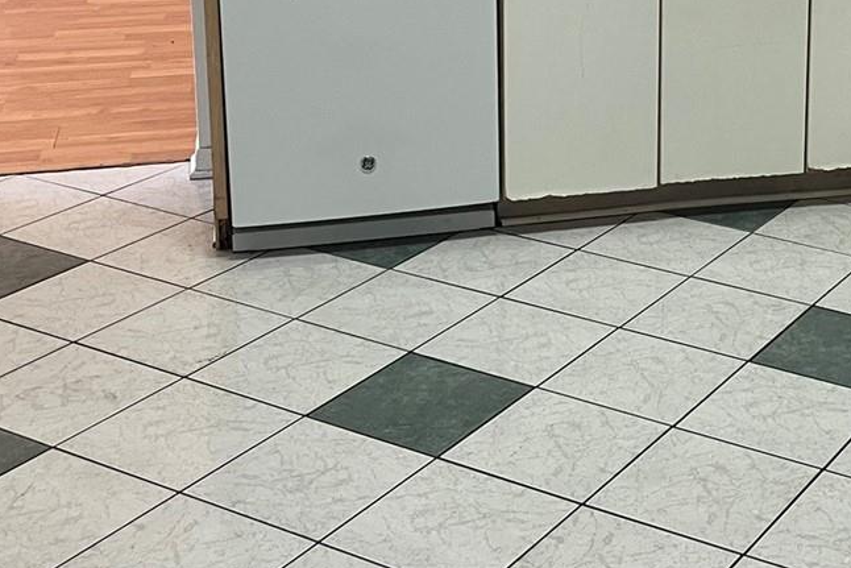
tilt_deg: -13.7
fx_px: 1584
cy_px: -38
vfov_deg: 19.6
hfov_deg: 29.2
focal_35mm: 67
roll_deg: -1.5
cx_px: 711
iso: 100
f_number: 1.6
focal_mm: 5.1
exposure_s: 1/60
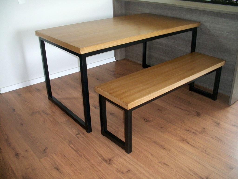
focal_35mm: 35
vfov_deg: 40.7
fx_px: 241
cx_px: 119
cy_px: 90
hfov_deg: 52.6
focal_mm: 6.3
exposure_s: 1/30
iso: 320
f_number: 3.1
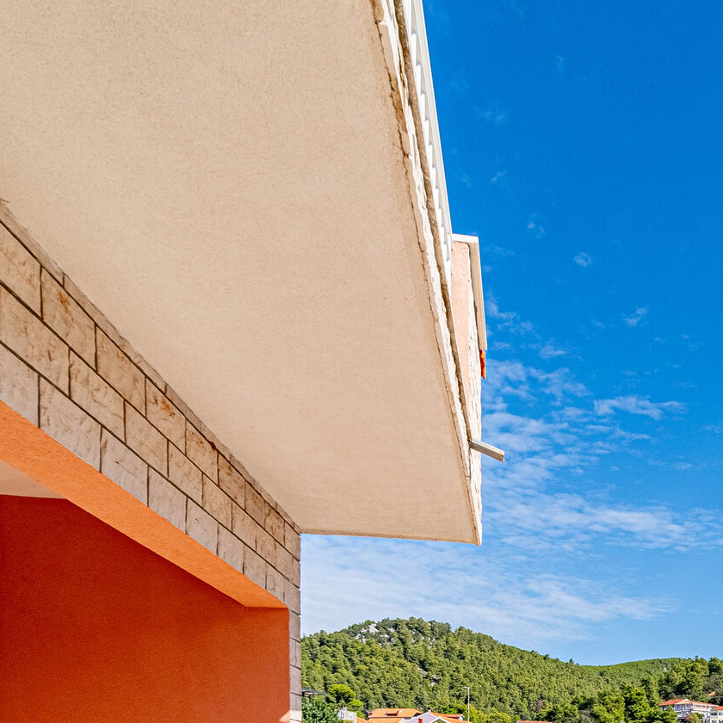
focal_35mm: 34
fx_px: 803
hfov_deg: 42.9
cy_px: 777
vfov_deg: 40.2
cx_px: 692
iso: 400
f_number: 8
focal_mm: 12
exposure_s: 1/8000
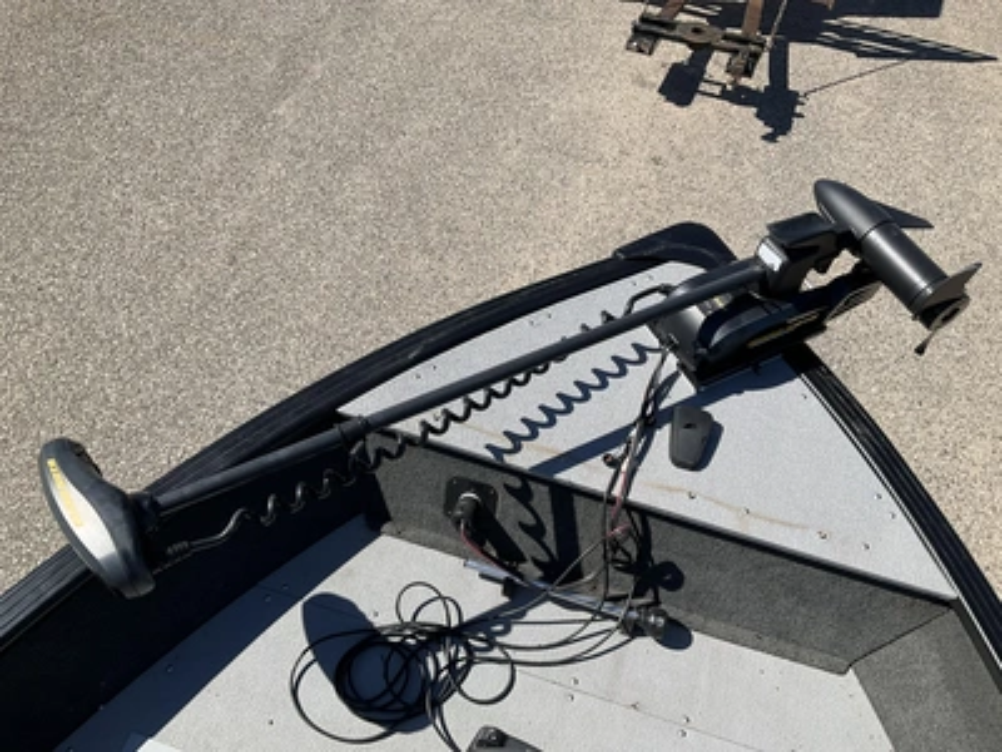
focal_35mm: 29
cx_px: 501
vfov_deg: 48.2
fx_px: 839
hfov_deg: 61.7
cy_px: 376
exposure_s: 1/1912
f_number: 1.8
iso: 25
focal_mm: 3
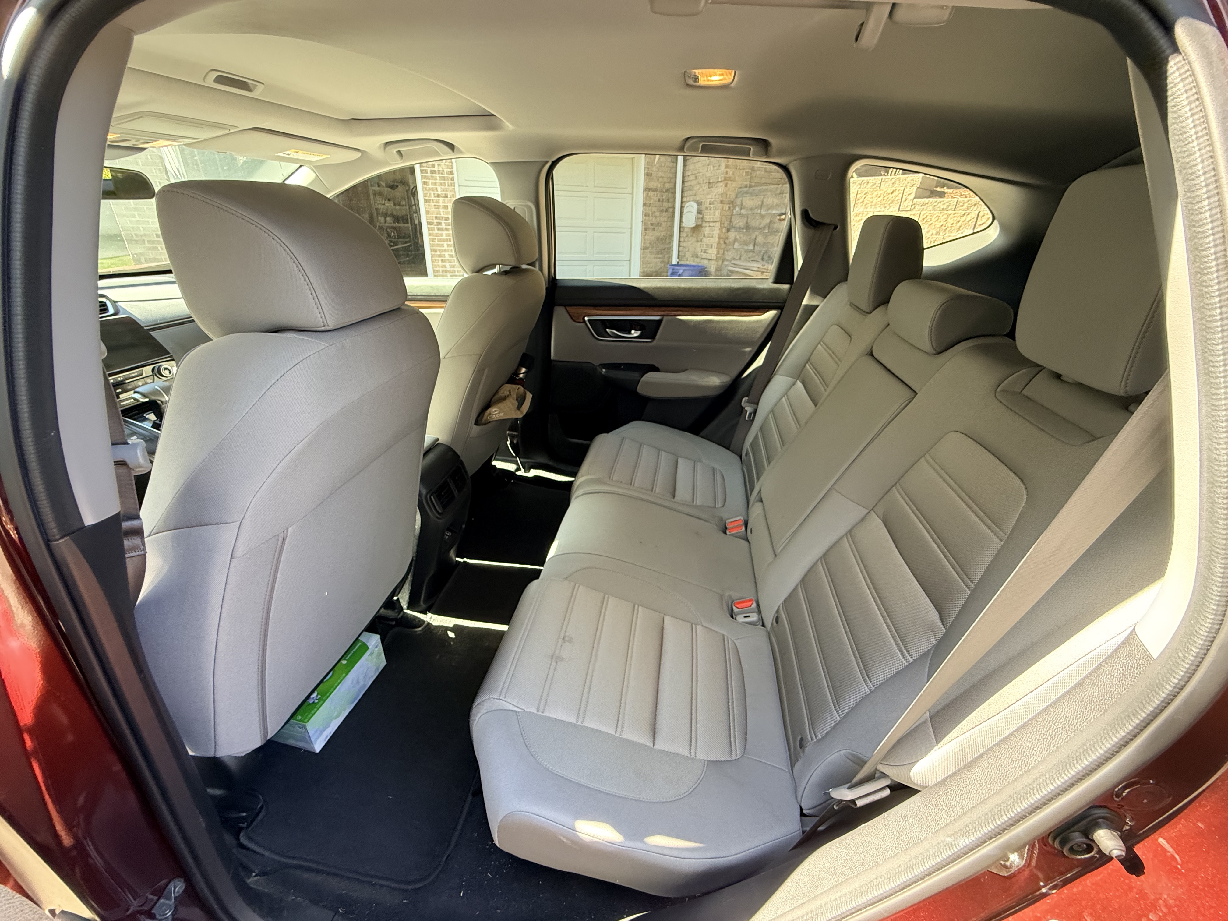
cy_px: 460
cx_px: 614
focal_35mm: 14
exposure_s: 1/94
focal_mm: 2.22
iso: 400
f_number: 2.2
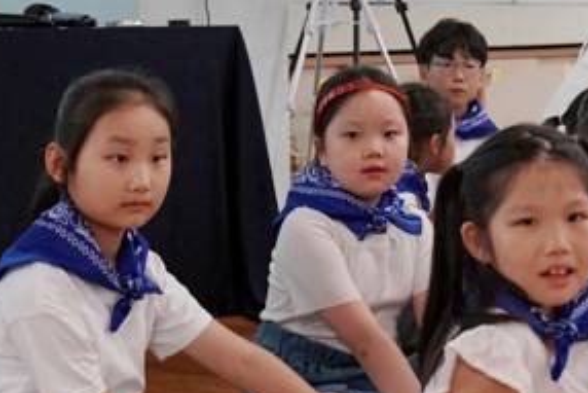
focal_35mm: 110
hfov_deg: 18.3
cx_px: 500
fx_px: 1797
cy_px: 51
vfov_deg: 12.4
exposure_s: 1/160
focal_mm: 35
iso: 3200
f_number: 4
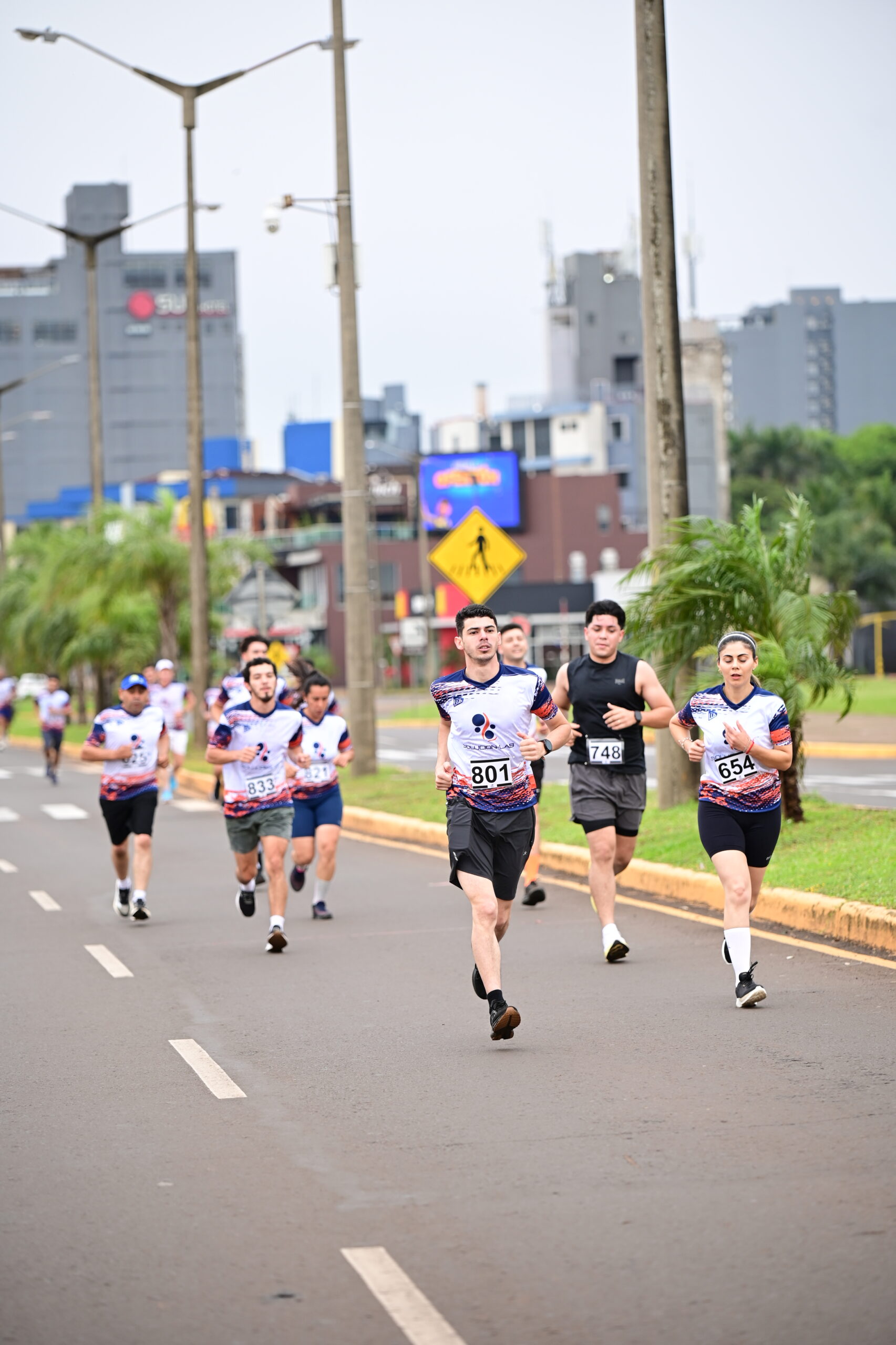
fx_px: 4669
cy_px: 672
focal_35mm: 125
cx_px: 448
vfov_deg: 16.4
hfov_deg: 11.0
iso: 320
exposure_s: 1/800
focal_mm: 125
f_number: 2.8
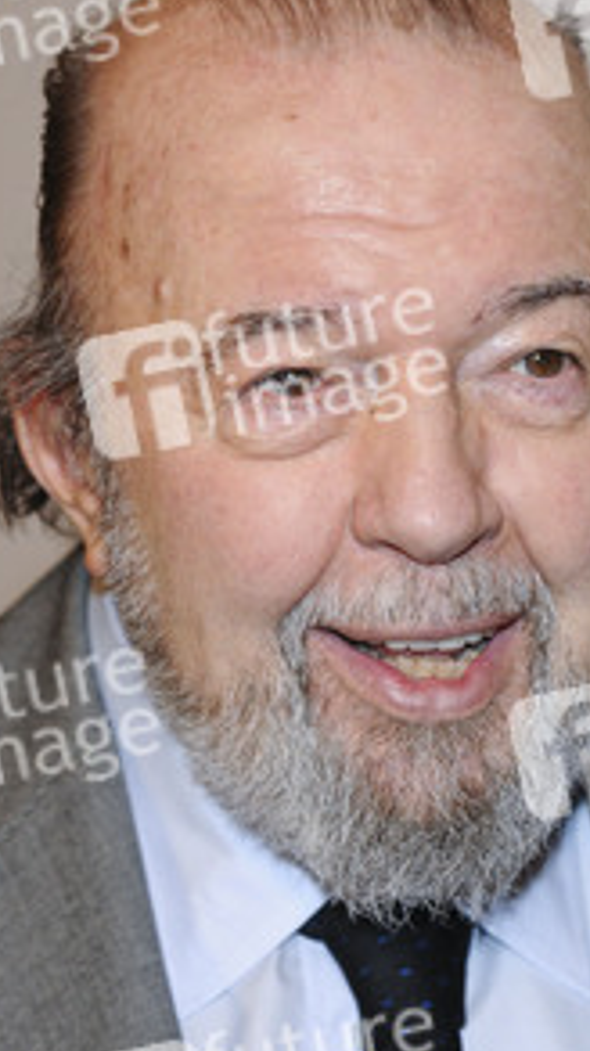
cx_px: 367
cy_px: 554
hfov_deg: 7.0
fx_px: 4789
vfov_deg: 12.5
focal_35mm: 172
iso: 640
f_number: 4.5
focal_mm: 80
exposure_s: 1/160
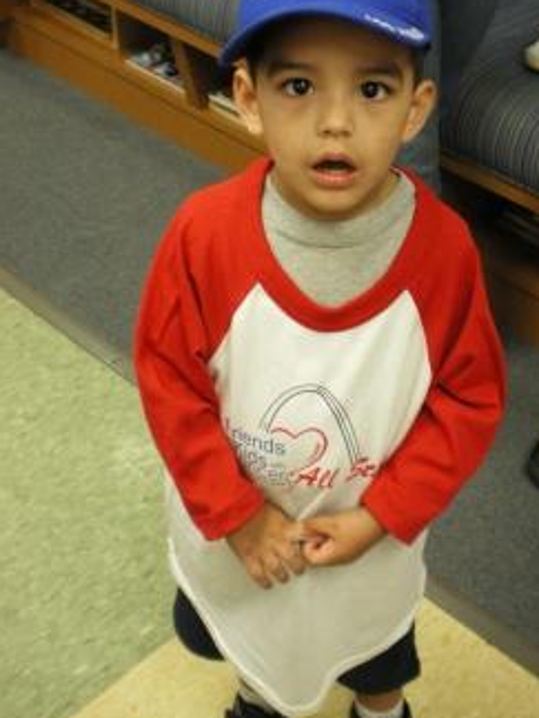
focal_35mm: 58
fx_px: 1204
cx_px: 370
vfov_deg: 33.1
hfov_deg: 25.1
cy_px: 290
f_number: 3.5
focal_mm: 7.4
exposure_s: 1/50
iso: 400
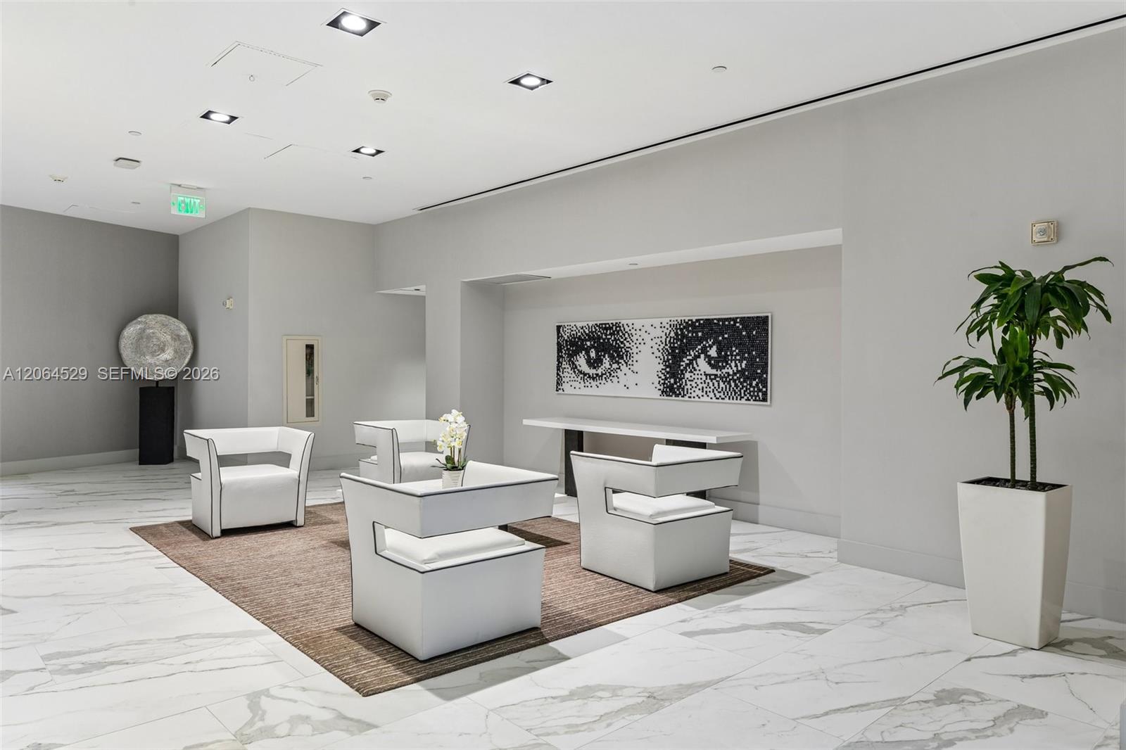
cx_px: 563
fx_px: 750
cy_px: 375
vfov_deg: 53.1
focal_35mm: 24
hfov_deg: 73.8
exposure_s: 1/2.5
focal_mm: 24
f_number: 9
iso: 200
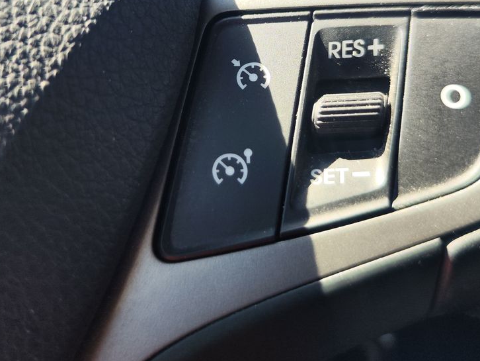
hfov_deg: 49.0
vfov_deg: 36.6
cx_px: 249
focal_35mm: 38
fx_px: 527
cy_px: 77
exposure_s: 1/474
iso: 225
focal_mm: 7.01
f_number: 1.69
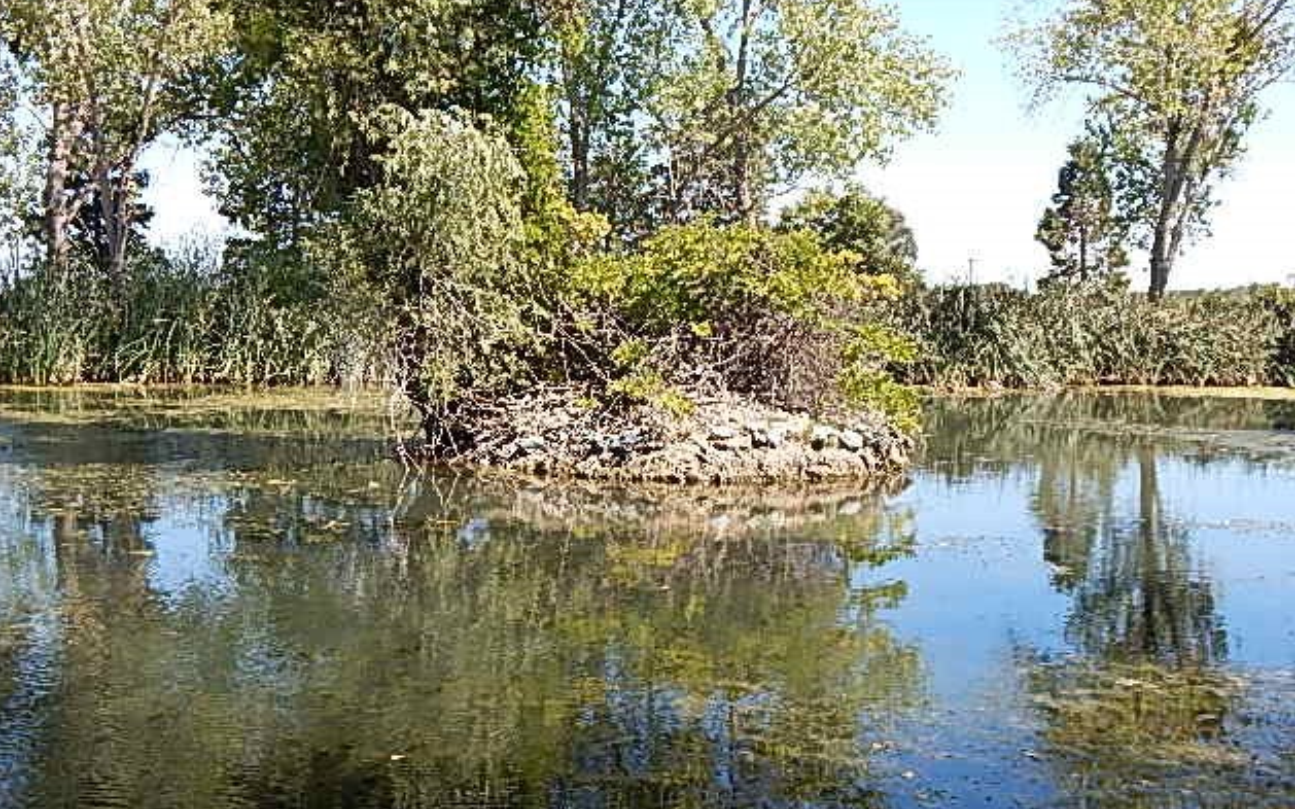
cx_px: 638
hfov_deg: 48.2
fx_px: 1447
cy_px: 463
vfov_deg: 31.2
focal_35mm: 41
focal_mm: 6.8
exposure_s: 1/500
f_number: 3.4
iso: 125
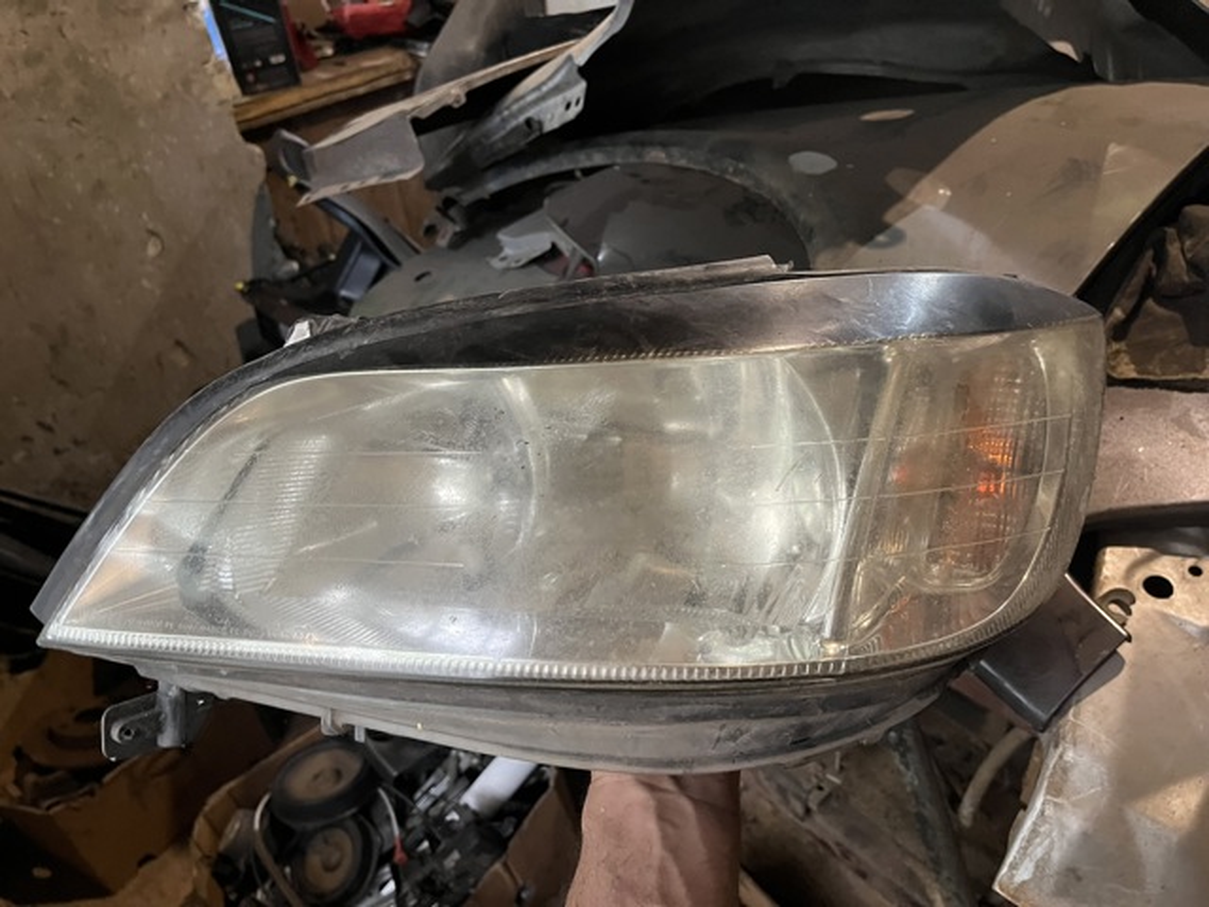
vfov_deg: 53.1
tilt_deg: -37.4
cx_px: 604
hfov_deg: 67.3
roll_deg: +9.2
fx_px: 908
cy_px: 454
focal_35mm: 26
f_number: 1.6
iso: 400
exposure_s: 1/33
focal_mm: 5.1
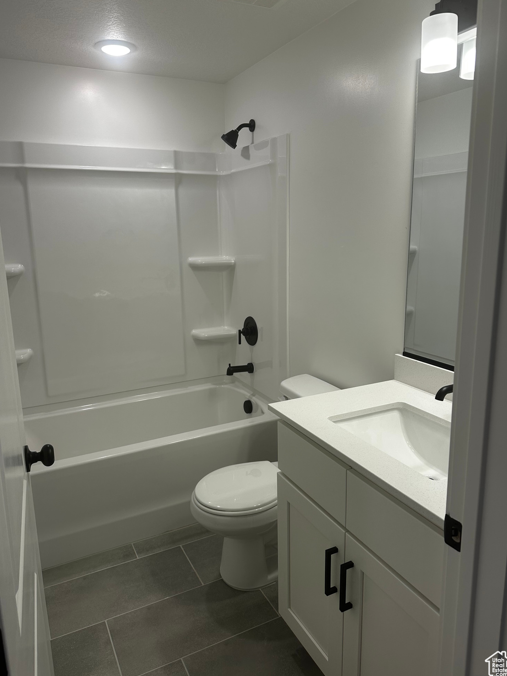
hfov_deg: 54.9
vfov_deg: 69.4
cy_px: 331
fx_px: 488
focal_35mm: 25
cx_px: 254
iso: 64
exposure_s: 1/160
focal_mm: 6.86
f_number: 1.78
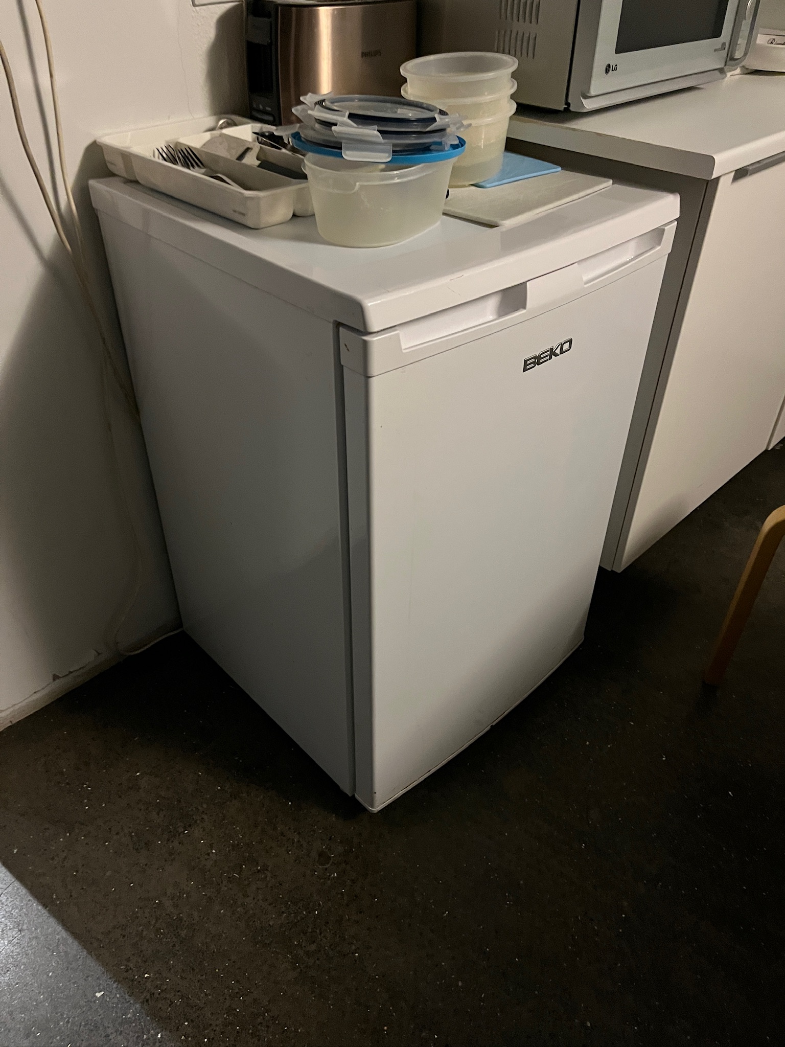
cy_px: 524
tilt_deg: -37.2
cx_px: 392
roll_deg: -1.0
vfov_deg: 67.3
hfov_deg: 53.1
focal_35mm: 26
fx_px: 786
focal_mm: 5.1
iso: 500
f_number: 1.6
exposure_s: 1/25
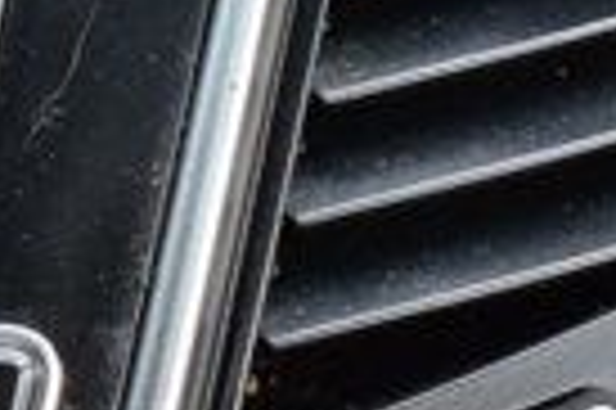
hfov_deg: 5.2
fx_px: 6512
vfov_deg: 3.6
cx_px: -1165
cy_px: -324
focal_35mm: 381
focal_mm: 34
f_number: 8
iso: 400
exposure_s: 1/50
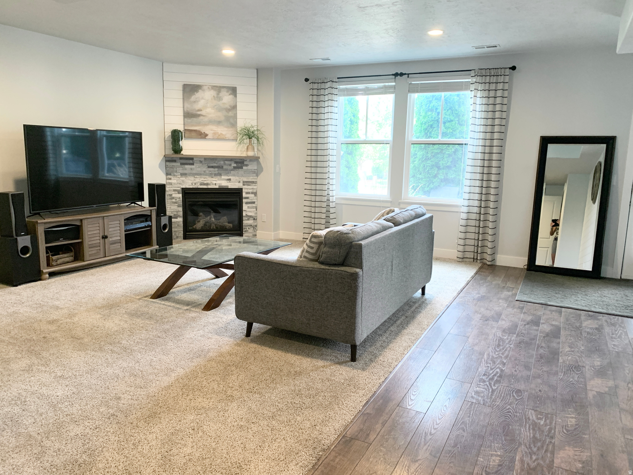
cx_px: 316
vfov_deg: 53.1
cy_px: 238
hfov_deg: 67.3
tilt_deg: -11.2
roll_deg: -0.8
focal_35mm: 26
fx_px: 475
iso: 160
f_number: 1.8
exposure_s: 1/60
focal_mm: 4.25
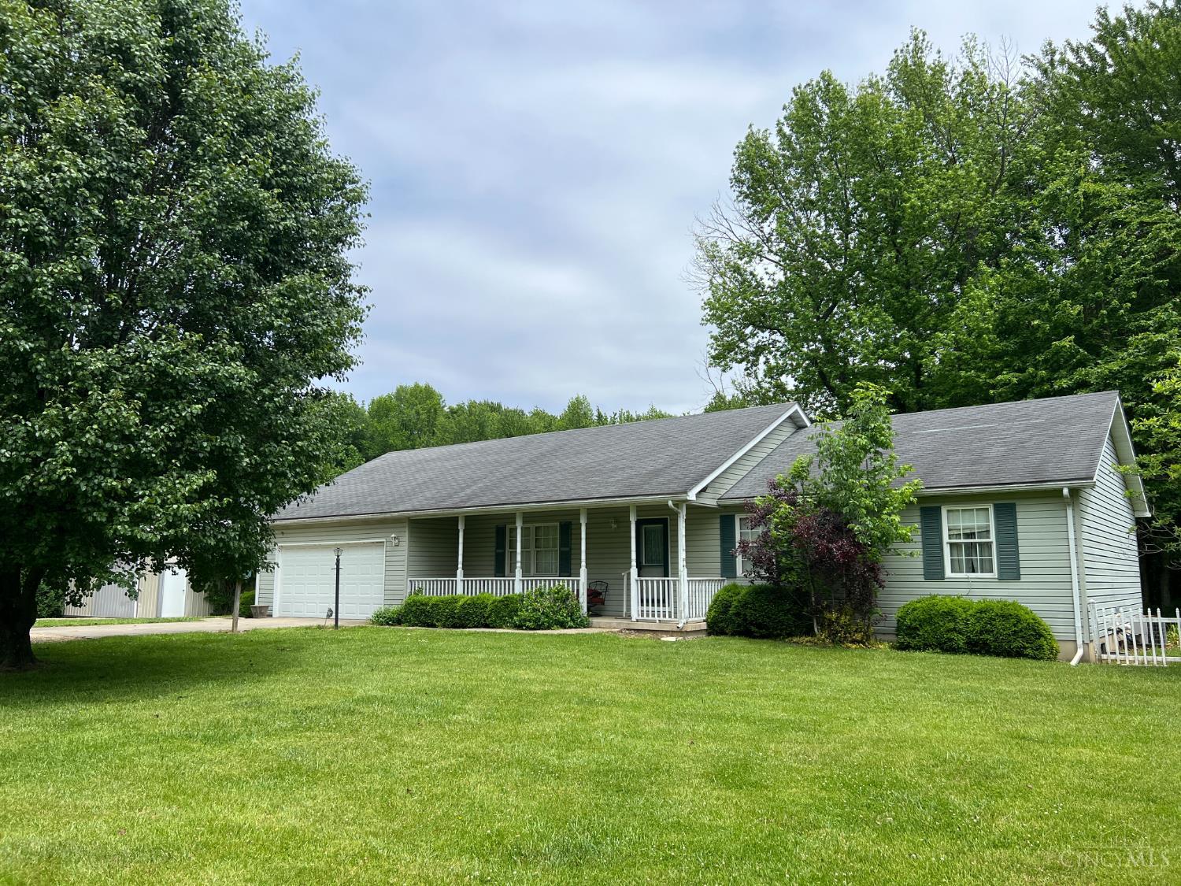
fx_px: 887
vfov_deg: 53.1
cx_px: 590
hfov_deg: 67.3
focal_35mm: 26
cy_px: 443
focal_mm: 5.7
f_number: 1.5
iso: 50
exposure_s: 1/4630
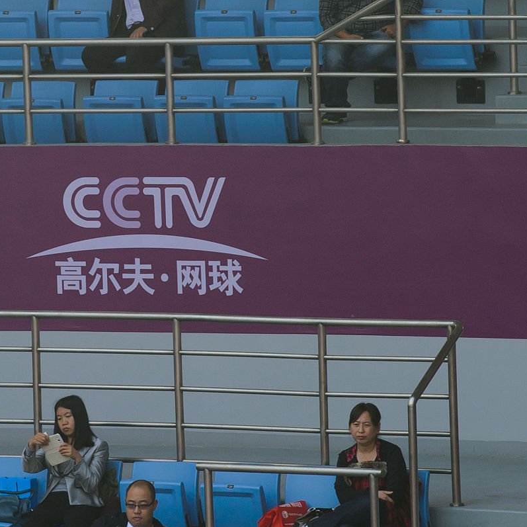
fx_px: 4409
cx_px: 160
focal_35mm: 256
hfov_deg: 6.8
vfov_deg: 6.8
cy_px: 264
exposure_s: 1/500
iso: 640
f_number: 7.1
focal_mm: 200
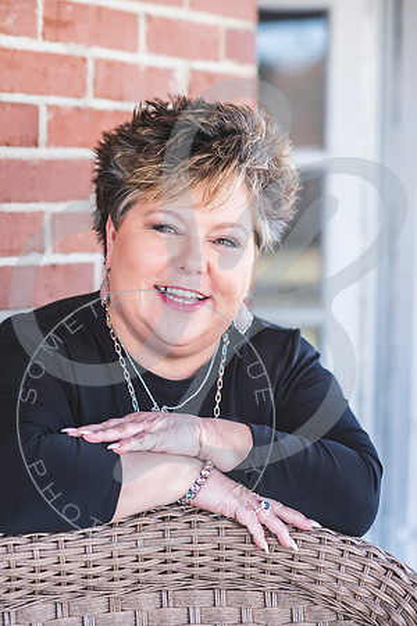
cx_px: 208
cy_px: 313
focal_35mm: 85
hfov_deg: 16.1
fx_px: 1477
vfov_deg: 23.9
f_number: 2.8
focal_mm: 85
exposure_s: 1/125
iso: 100
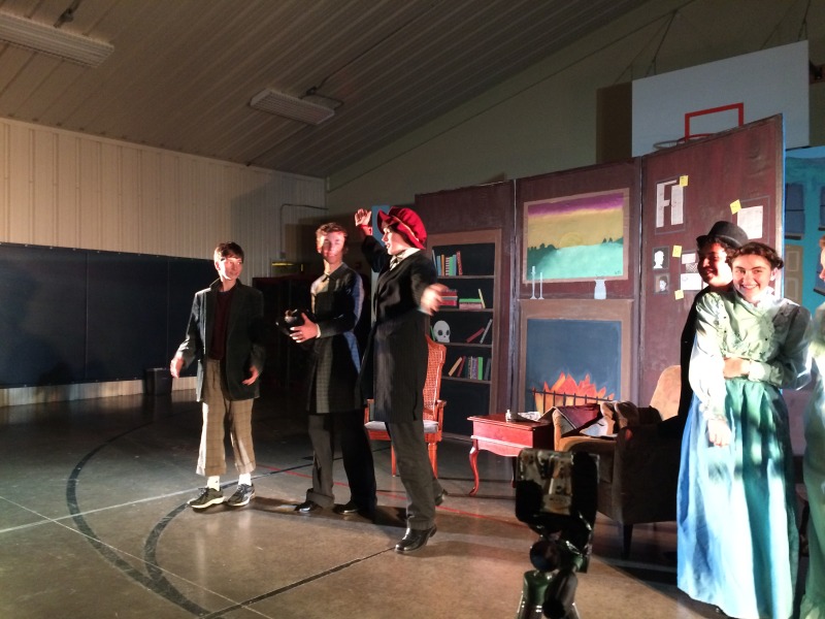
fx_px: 691
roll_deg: +0.3
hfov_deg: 61.7
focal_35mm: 29
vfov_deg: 48.2
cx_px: 412
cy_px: 310
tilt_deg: -0.8
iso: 320
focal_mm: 4.15
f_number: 2.2
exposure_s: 1/17
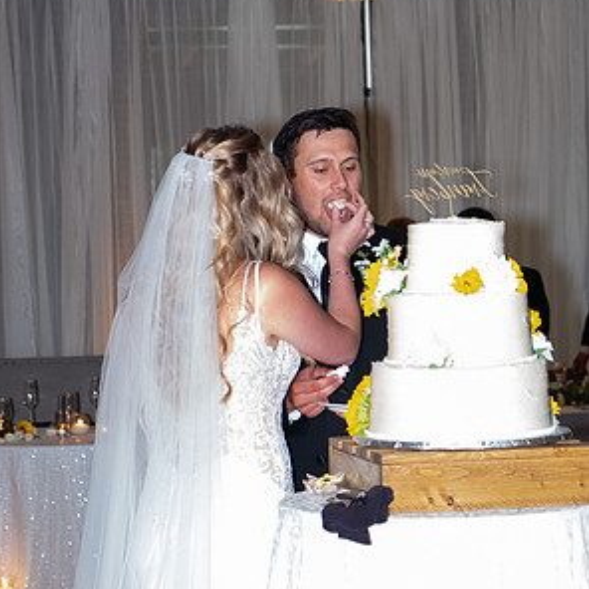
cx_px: 293
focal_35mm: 102
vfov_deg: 17.1
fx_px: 1964
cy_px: 259
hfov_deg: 17.1
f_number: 4
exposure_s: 1/100
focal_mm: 52.7
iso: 4000
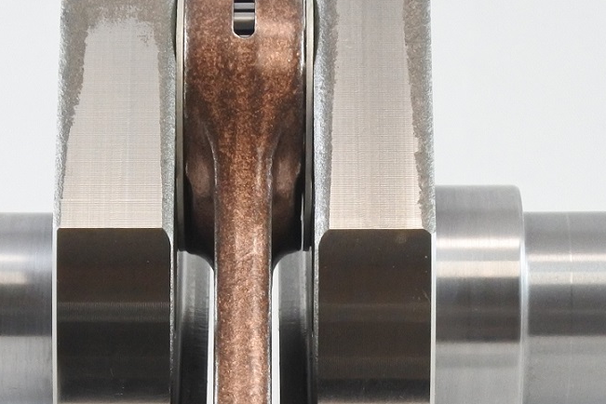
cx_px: 242
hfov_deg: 10.4
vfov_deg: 6.9
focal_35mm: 198
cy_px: 509
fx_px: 3333
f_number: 5
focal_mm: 23.6
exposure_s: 1/125
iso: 720
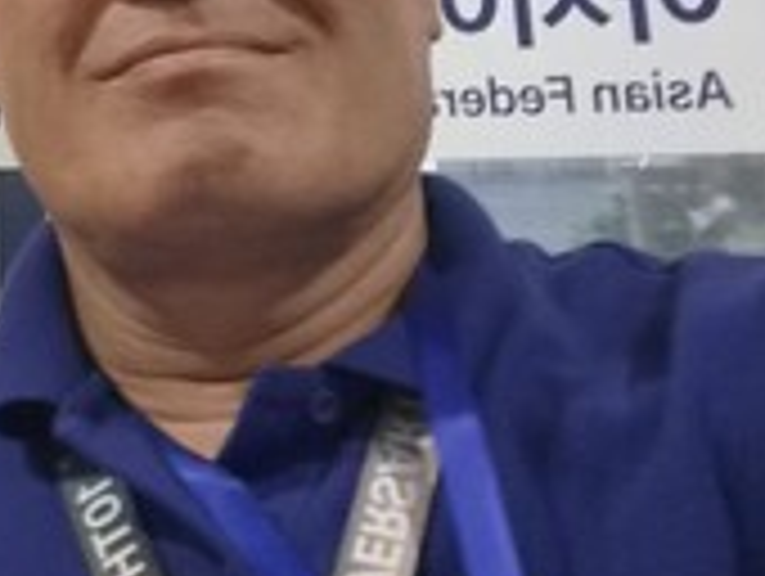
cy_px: -144
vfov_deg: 17.3
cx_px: -153
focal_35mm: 81
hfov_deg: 22.2
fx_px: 1793
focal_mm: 2.7
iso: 640
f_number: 2.2
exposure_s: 1/30
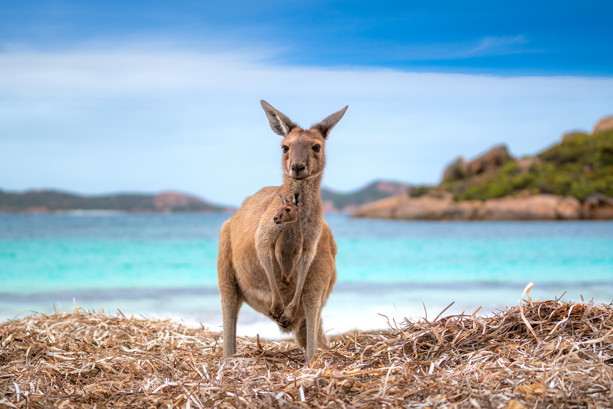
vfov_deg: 17.9
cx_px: 306
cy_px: 204
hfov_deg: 26.7
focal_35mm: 76
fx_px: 1294
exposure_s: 1/1250
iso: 200
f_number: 4
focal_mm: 76
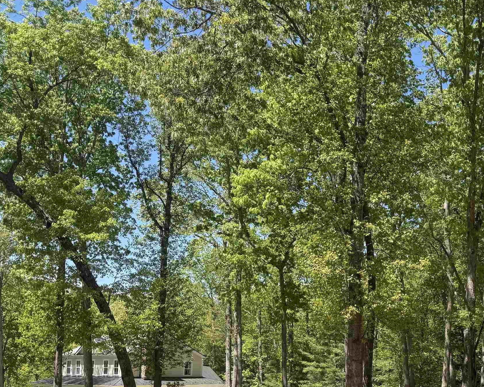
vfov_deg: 33.9
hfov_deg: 39.6
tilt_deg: +6.4
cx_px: 442
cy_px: 306
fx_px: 616
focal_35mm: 43
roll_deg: -0.5
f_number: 1.78
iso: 80
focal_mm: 6.76
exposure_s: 1/1689
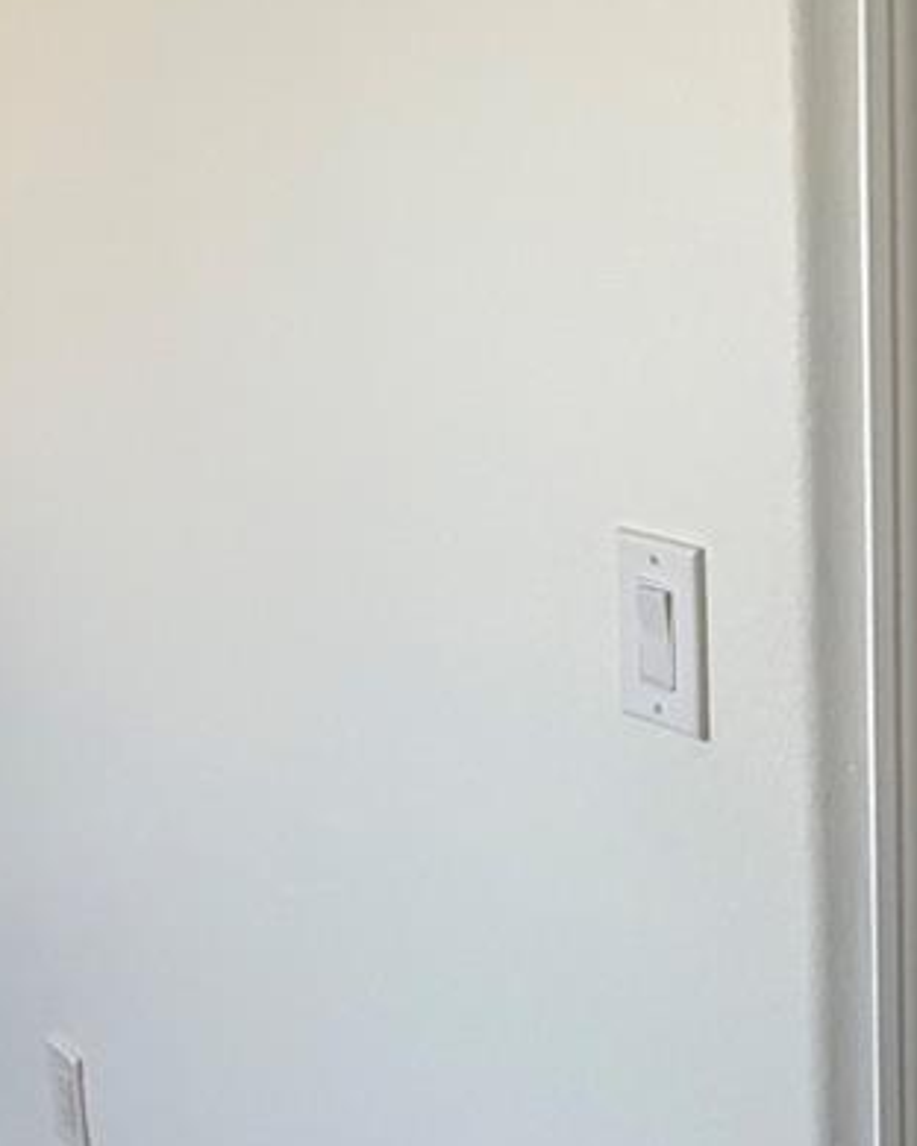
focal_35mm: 42
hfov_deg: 31.7
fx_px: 1425
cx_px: 1005
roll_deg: -0.6
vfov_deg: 42.9
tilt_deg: -6.4
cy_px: 338
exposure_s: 1/120
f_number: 2.2
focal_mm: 2.22
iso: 320
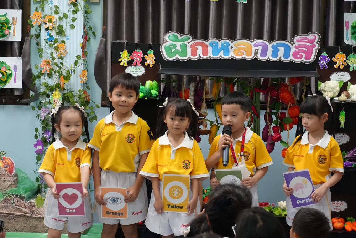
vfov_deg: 13.0
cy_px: 119
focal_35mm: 105
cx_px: 178
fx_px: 1038
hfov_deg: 19.5
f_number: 5.6
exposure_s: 1/160
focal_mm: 70
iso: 5000
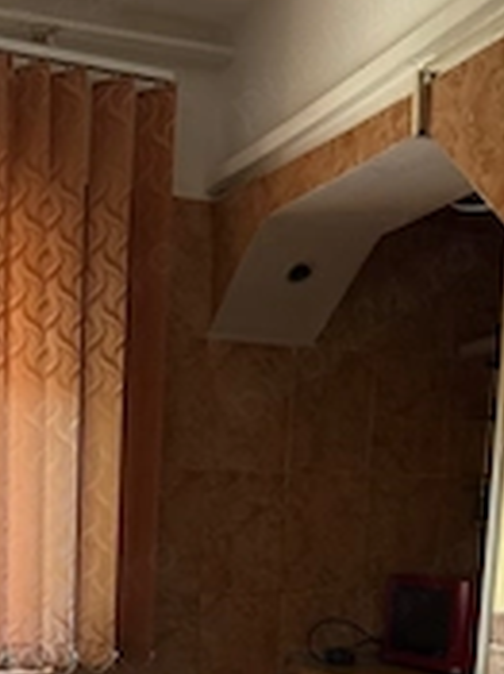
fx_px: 1069
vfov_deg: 32.1
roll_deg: -1.4
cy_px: 678
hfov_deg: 26.2
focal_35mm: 55
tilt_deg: -8.5
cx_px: 131
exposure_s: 1/86
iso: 200
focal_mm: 6.76
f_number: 1.78
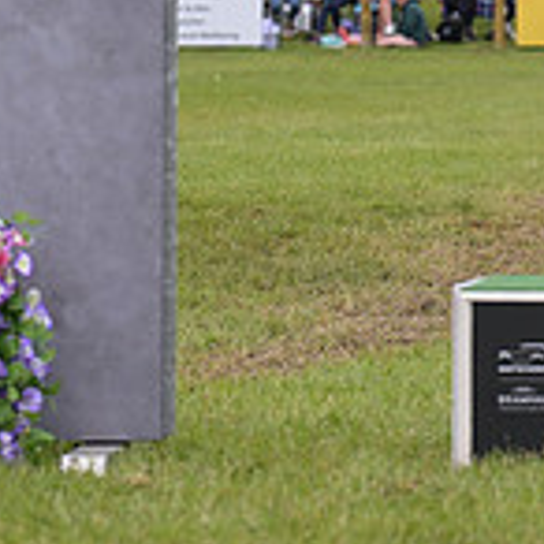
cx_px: 991
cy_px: -102
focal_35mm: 372
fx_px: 6614
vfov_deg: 4.7
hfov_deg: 4.7
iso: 450
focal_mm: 110
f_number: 5.6
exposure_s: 1/1250
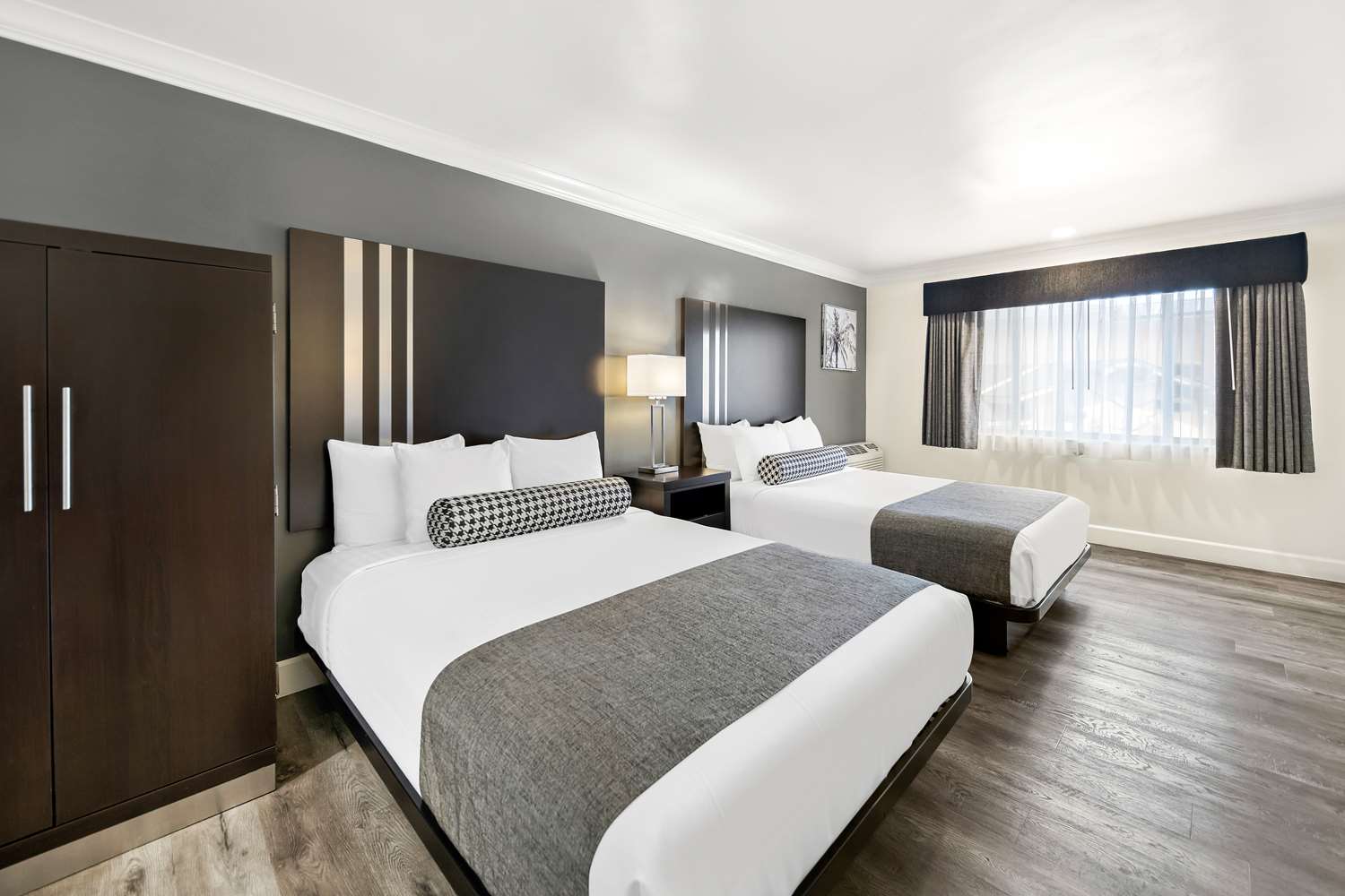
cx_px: 672
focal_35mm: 12
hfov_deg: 112.6
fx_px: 448
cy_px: 448
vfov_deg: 90.0
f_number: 9
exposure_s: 1/400
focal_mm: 12
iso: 500
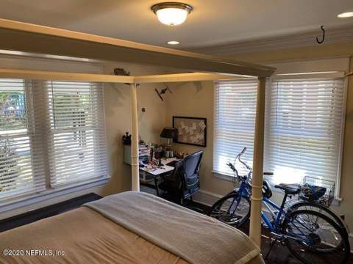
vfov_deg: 53.1
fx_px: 265
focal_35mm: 26
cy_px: 132
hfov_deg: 67.3
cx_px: 176
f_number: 1.8
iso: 50
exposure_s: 1/120
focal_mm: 4.25
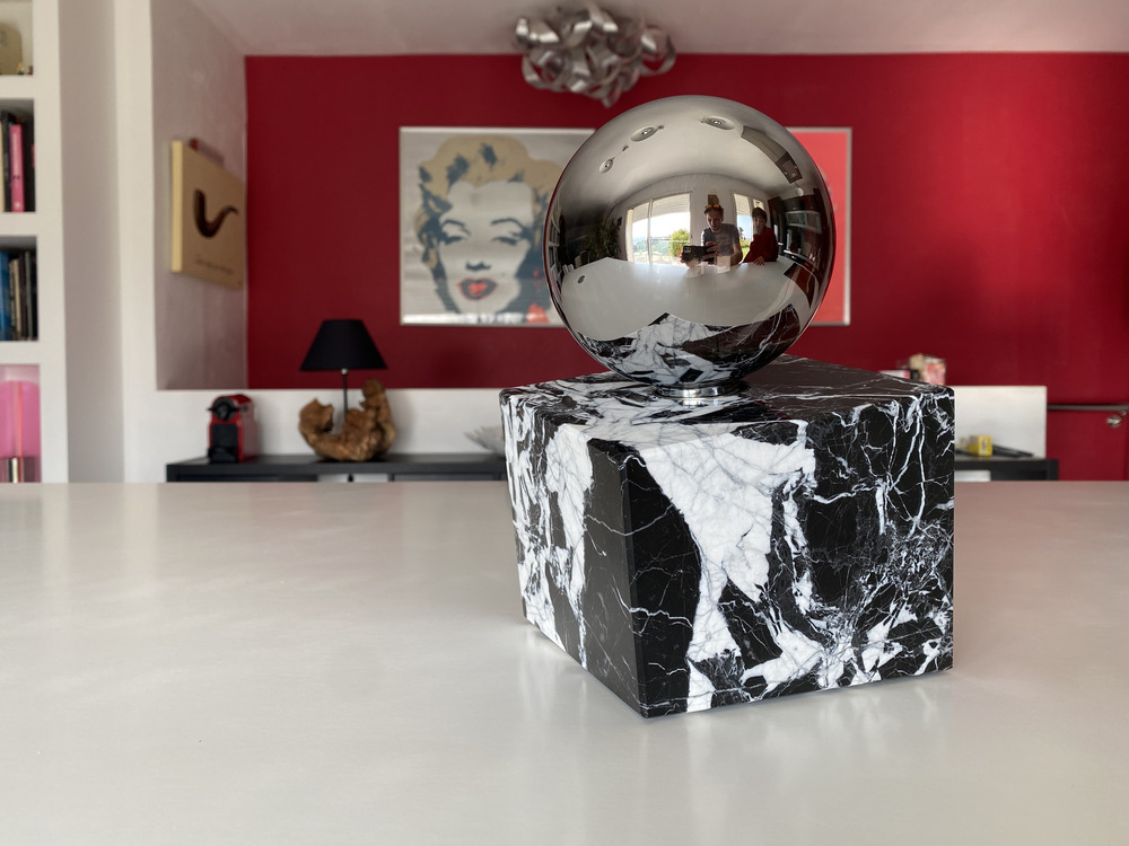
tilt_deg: -1.8
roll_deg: +0.4
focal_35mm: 26
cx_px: 564
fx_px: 848
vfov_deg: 53.1
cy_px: 423
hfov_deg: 67.3
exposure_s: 1/208
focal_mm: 4.25
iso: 32
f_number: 1.8
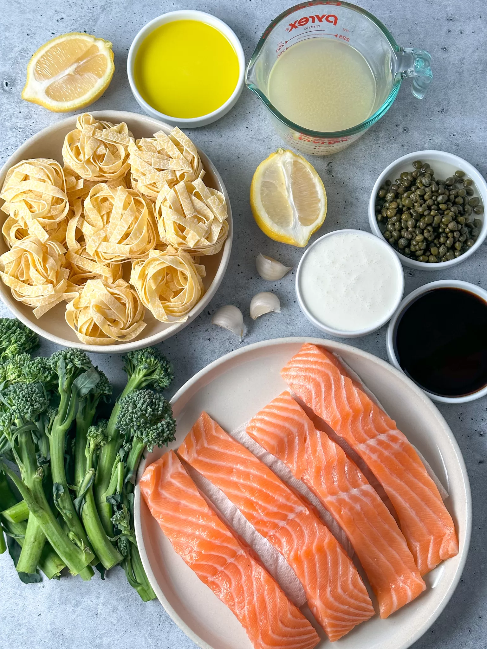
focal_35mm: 48
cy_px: 324
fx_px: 900
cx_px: 244
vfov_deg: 39.7
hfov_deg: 30.3
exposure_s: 1/160
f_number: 1.8
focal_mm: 6.86
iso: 64
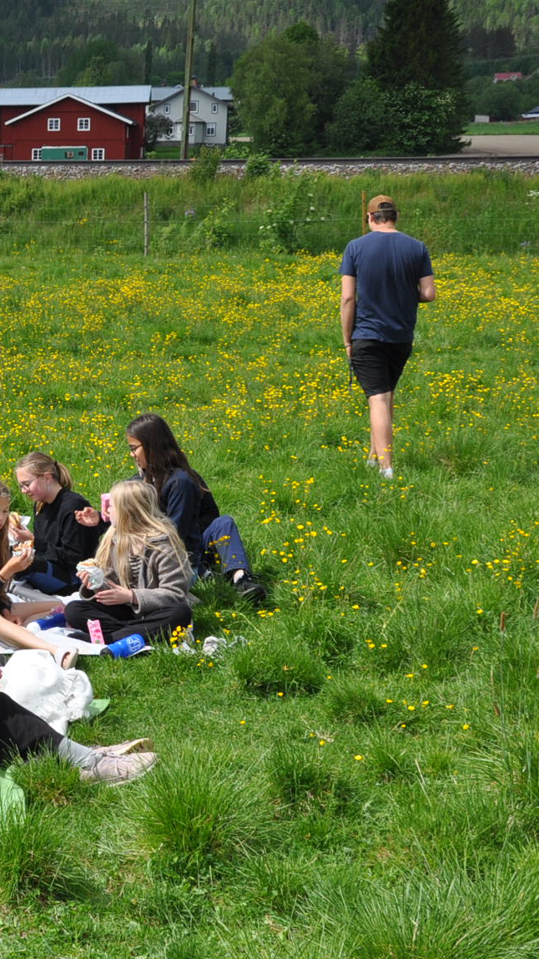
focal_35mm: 82
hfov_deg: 13.7
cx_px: -297
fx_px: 2084
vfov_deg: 25.9
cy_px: 477
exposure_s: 1/400
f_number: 10
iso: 200
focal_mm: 28
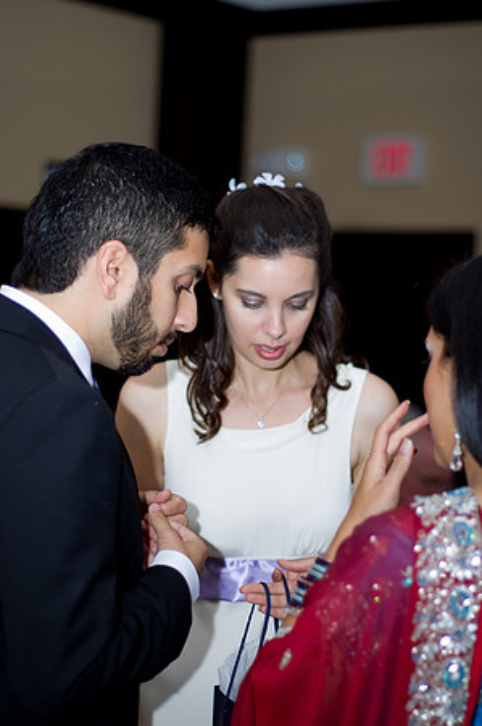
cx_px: 241
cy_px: 363
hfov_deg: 18.1
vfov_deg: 27.0
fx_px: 1510
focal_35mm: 75
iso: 100
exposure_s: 1/160
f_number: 1.7
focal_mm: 50
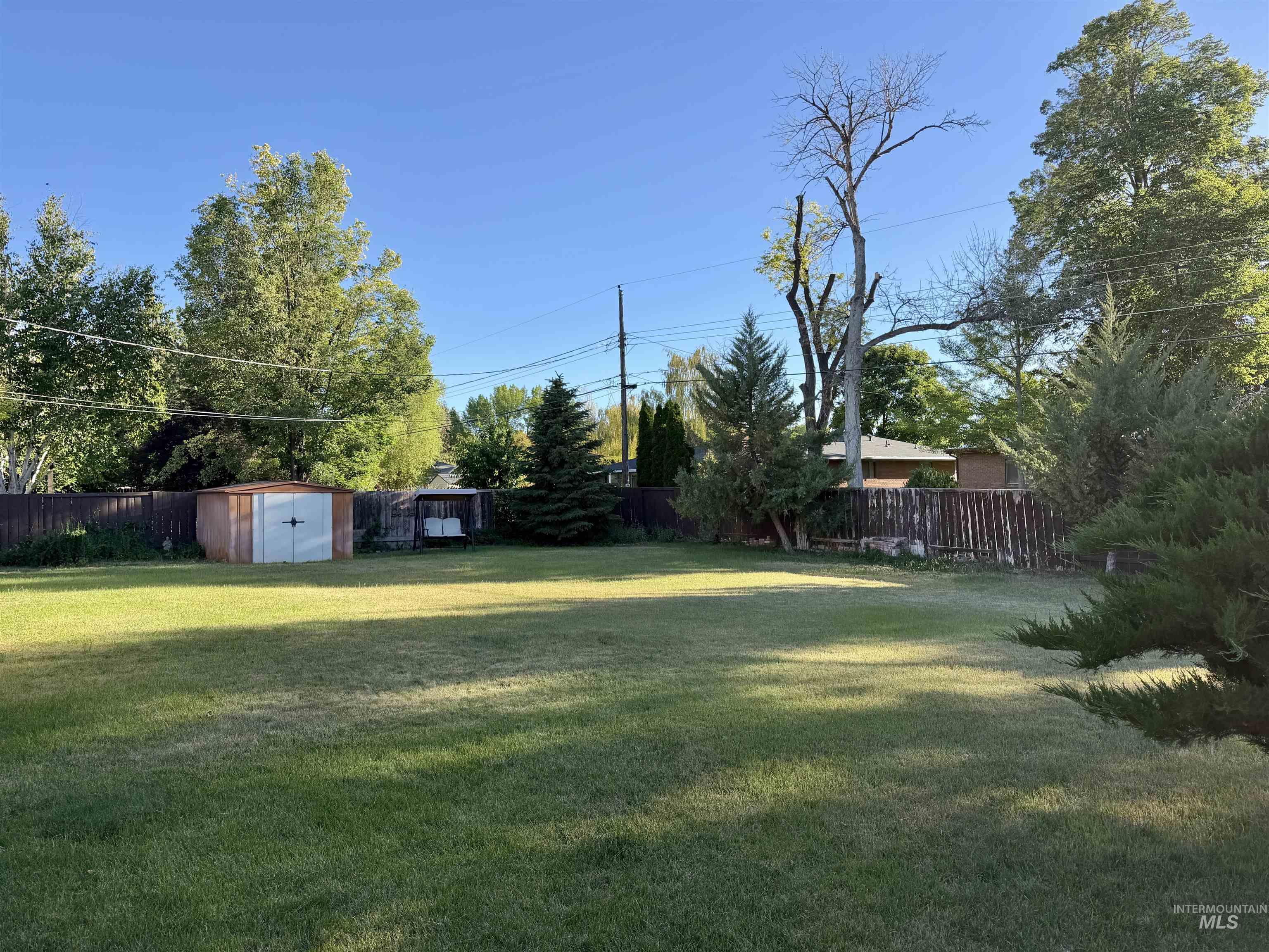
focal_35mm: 24
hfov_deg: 71.6
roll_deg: +1.8
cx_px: 634
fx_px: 880
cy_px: 476
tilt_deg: +1.8
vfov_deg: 56.8
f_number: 1.78
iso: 80
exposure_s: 1/1949
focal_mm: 6.76
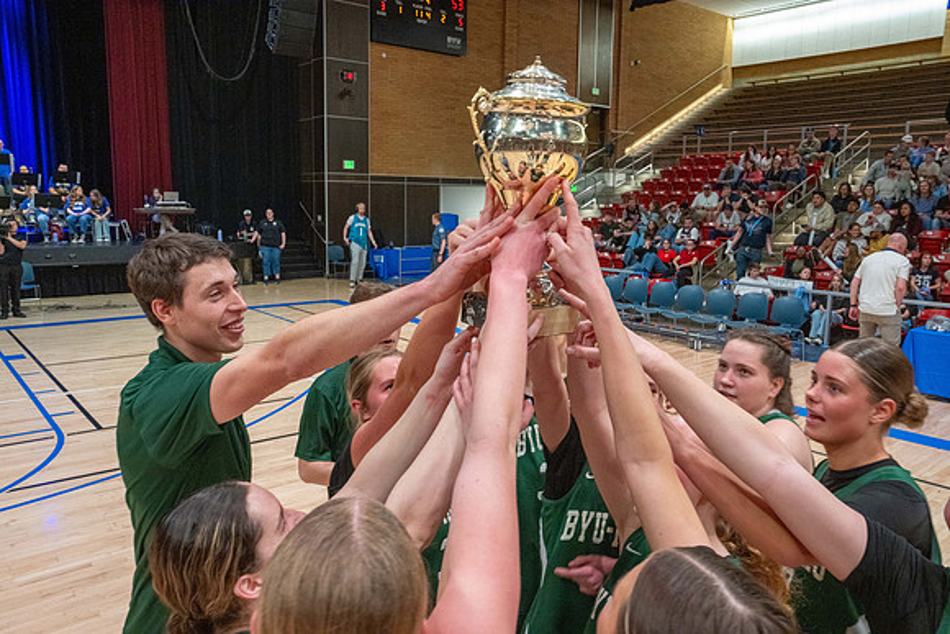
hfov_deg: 67.4
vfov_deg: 48.0
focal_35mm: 27
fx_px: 713
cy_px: 317
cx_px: 475
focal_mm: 27
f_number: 8
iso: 6400
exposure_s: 1/80
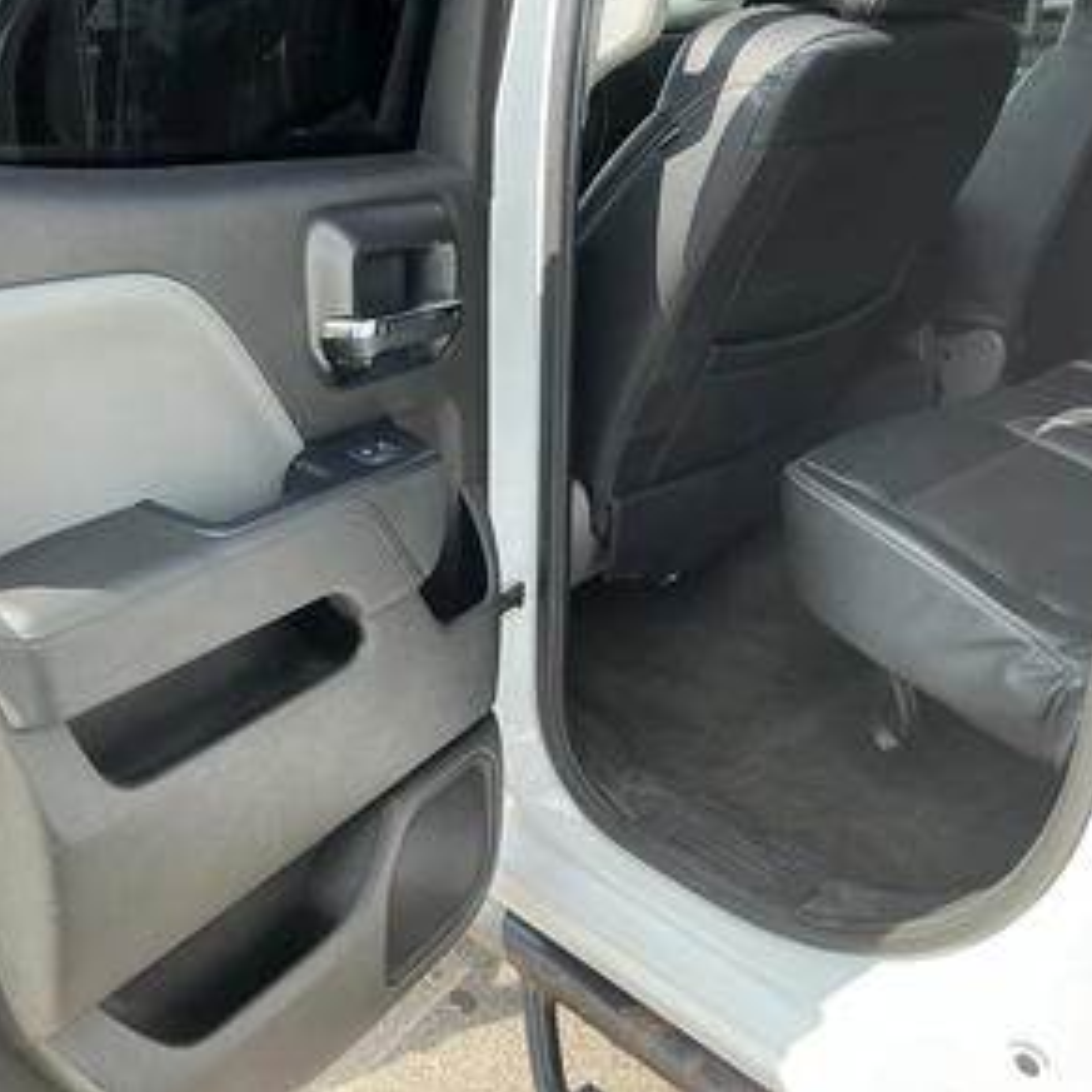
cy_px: 533
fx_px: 1213
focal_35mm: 34
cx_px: 495
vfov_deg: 48.4
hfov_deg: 48.4
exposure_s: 1/320
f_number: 1.8
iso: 25
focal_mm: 3
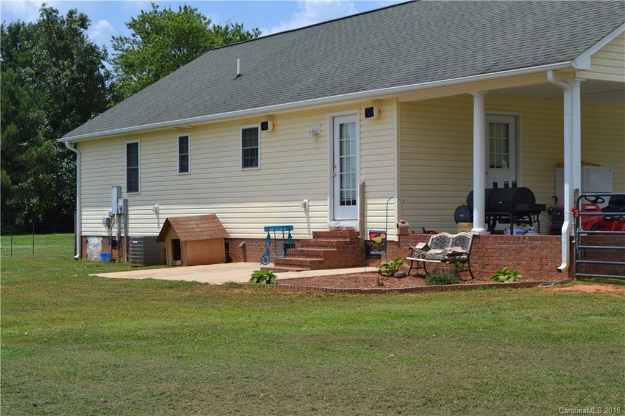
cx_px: 312
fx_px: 1171
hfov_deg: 29.9
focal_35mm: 68
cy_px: 208
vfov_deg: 20.1
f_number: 8
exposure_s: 1/250
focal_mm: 45
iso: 100
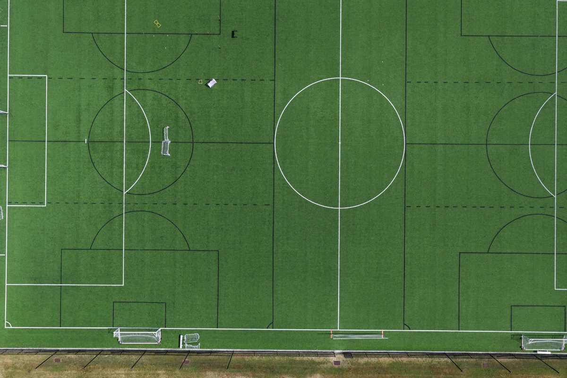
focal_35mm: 28
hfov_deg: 65.5
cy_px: 189
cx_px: 284
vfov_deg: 46.4
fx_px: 441
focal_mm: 14.45
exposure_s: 1/1600
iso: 100
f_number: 2.8
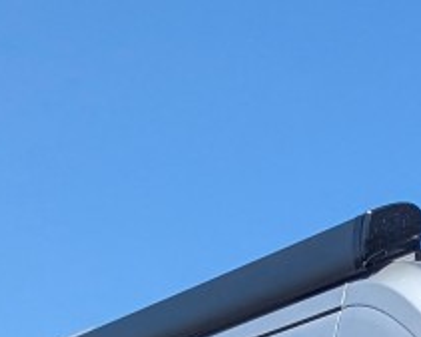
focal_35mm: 155
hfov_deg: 11.7
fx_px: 1932
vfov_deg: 8.7
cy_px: 913
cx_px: 695
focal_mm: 6.81
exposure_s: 1/4348
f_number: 1.85
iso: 47
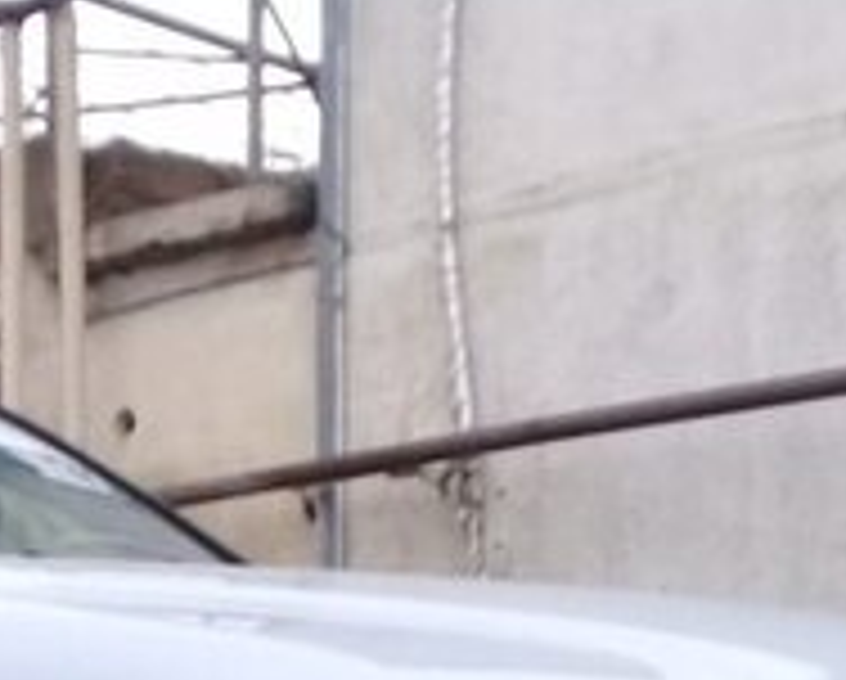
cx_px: -117
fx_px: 2658
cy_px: 1015
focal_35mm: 106
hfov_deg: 17.4
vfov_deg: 13.7
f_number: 2.2
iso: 50
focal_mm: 3.3
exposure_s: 1/262
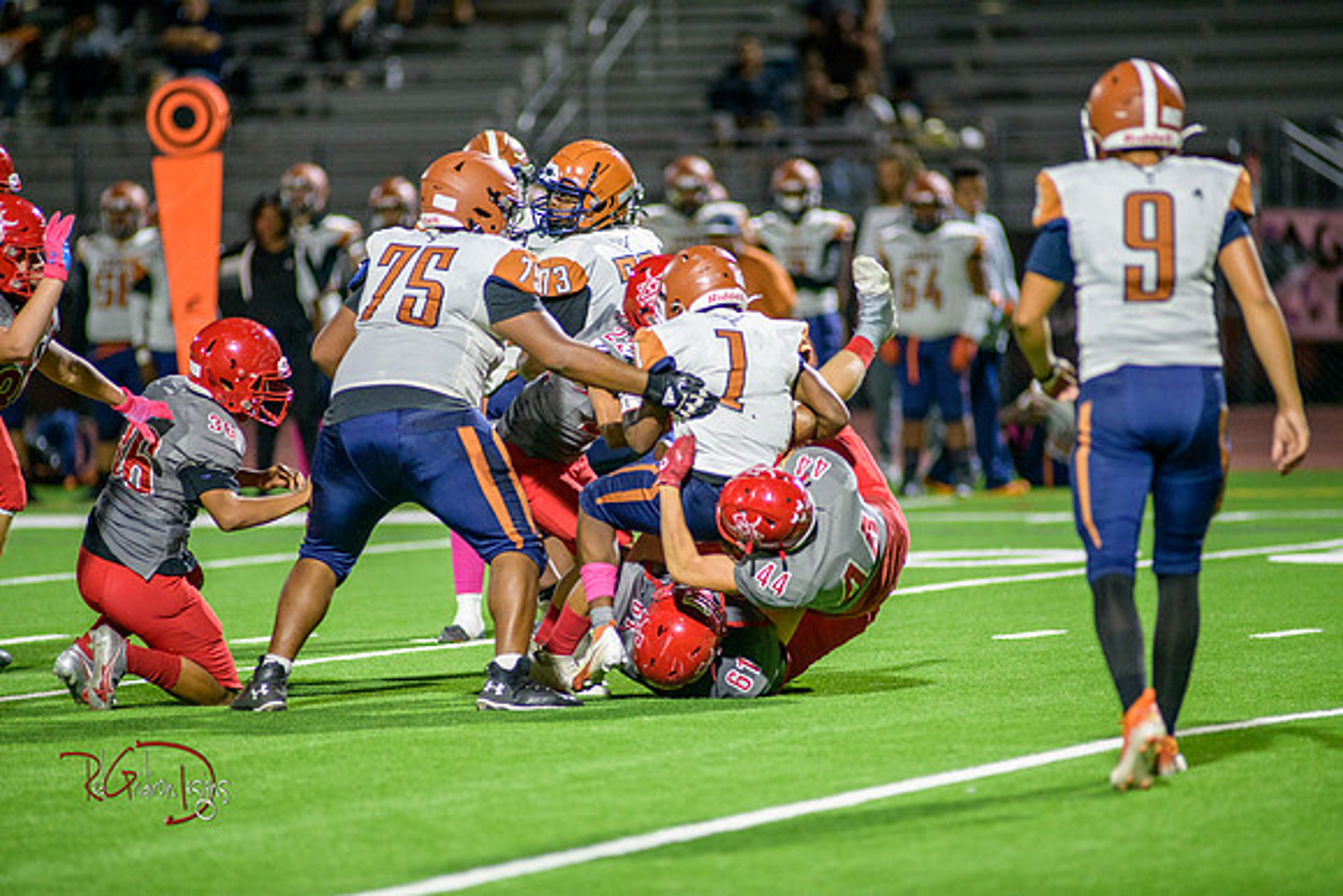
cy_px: 448
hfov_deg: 6.9
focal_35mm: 300
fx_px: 11194
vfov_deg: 4.6
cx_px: 672
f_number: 2.8
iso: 2000
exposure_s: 1/500
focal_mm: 300
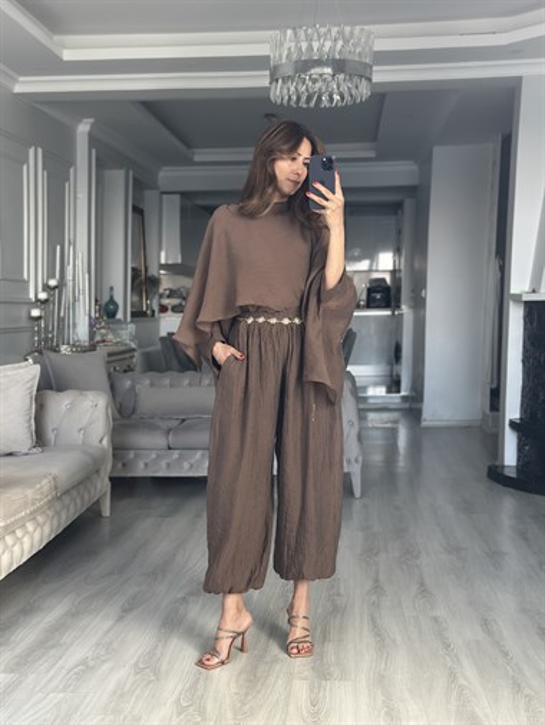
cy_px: 362
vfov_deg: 39.6
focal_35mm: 48
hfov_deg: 30.3
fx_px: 1007
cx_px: 272
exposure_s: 1/60
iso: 200
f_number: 1.78
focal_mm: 6.86
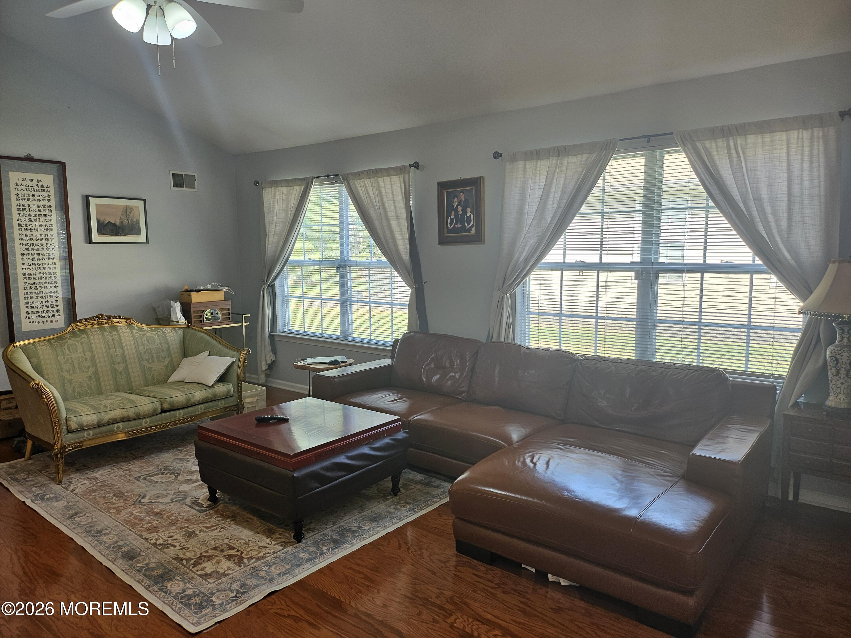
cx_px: 426
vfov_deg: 56.8
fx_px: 590
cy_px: 319
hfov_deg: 71.6
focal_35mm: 24
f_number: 1.8
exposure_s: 1/120
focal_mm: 5
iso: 80
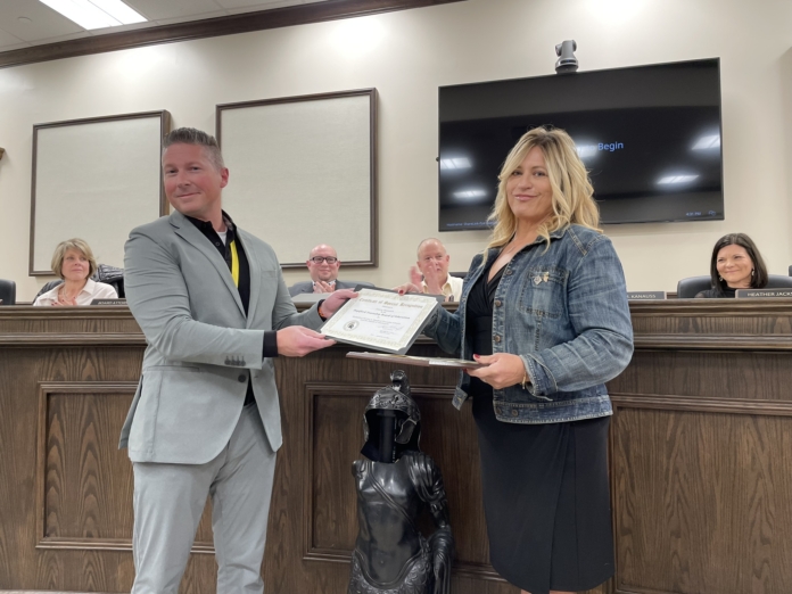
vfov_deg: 53.1
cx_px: 396
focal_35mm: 26
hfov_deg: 67.3
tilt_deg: +2.3
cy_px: 297
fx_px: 595
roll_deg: -0.3
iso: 80
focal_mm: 4.2
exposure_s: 1/60
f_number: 1.6
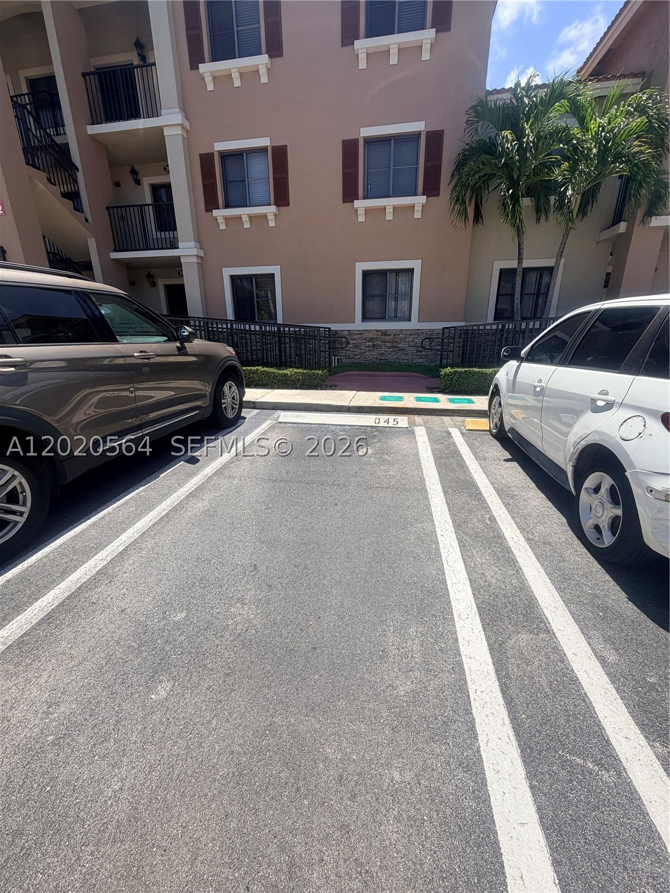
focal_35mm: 14
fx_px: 361
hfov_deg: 85.7
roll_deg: +0.3
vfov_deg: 102.1
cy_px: 446
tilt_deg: -18.3
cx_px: 335
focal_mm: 2.22
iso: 25
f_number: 2.2
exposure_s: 1/770
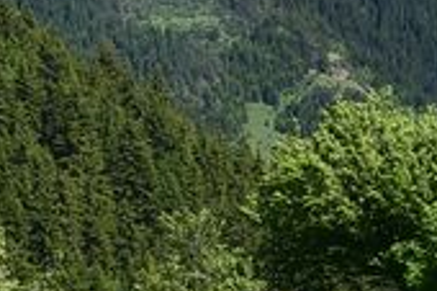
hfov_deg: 5.2
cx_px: -763
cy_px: 127
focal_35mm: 383
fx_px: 4645
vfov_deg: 3.6
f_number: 14
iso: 200
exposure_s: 1/125
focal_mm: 50
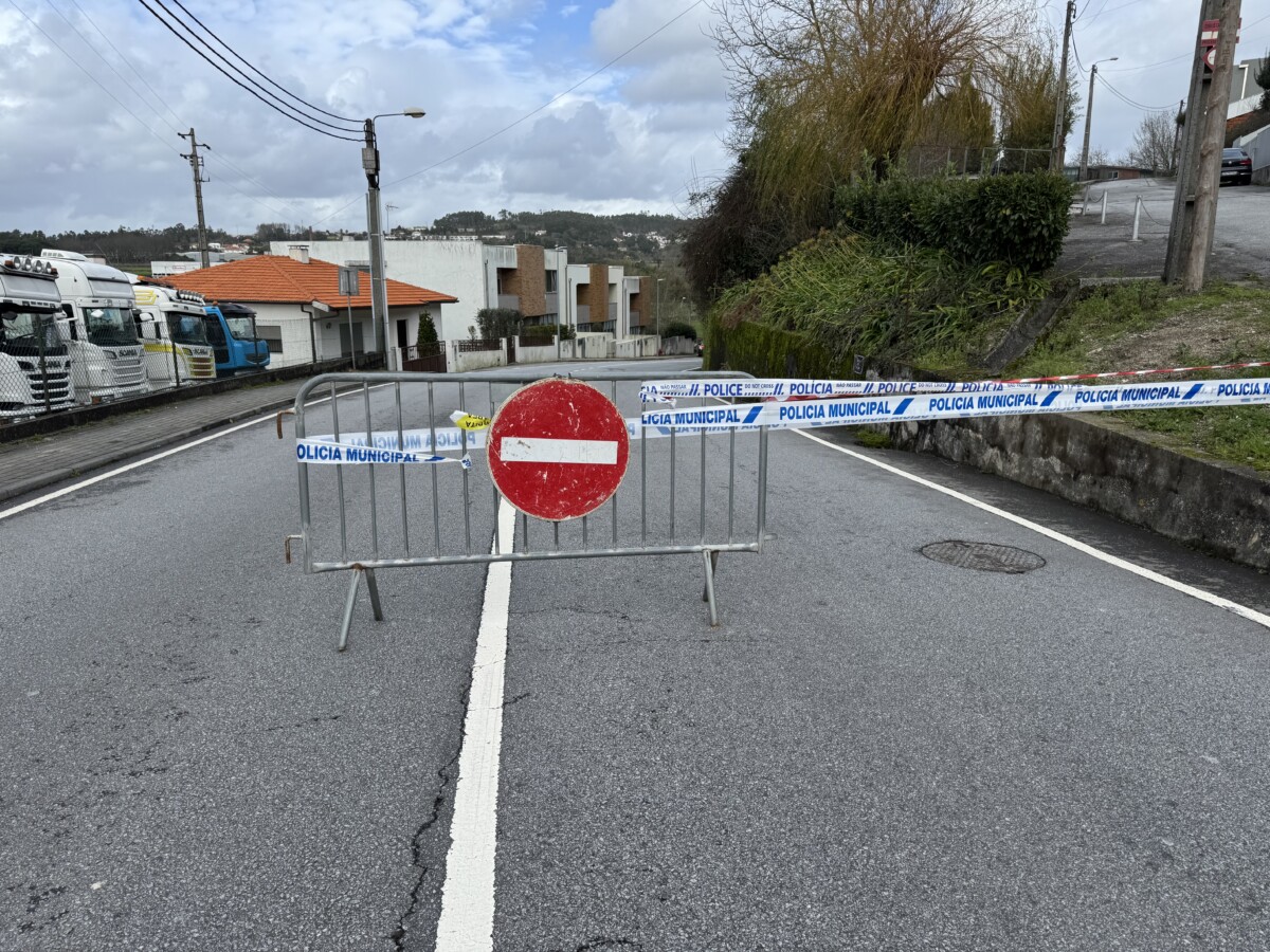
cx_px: 635
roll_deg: -0.2
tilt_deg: -12.8
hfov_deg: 71.6
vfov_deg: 56.8
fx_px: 881
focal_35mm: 24
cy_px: 476
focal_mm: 6.76
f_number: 1.78
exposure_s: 1/3597
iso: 80
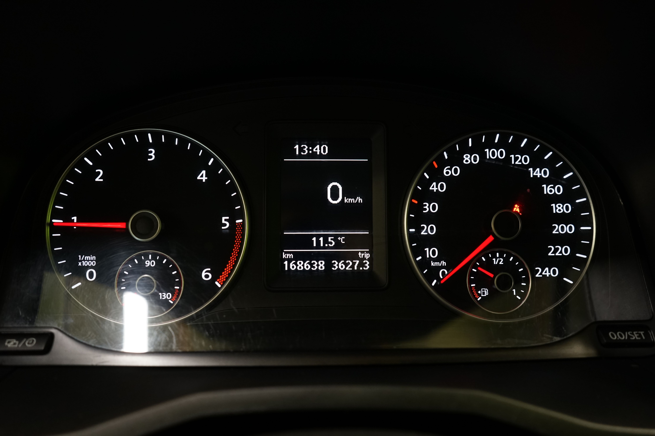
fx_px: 528
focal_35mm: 29
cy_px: 218
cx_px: 328
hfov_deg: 63.7
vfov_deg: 45.0
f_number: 5
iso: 1250
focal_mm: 29
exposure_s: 1/20
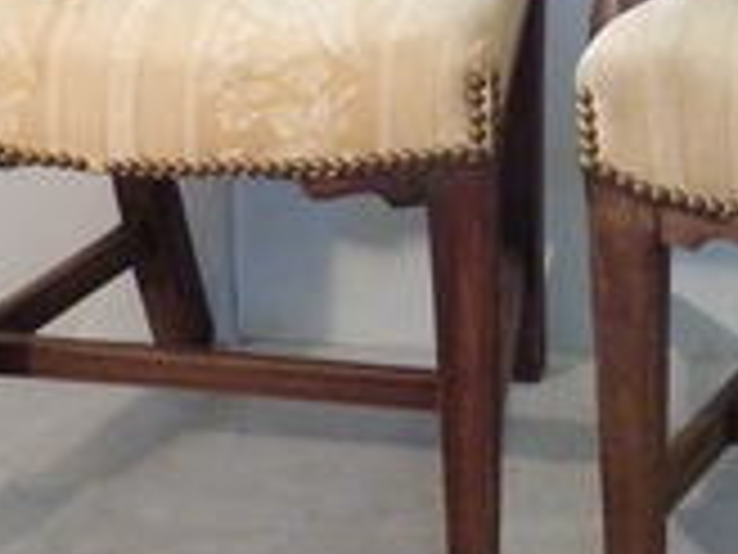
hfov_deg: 14.5
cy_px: -99
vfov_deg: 10.8
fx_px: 2878
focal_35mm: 135
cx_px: 666
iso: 400
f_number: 3.6
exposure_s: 1/15
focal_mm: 6.1
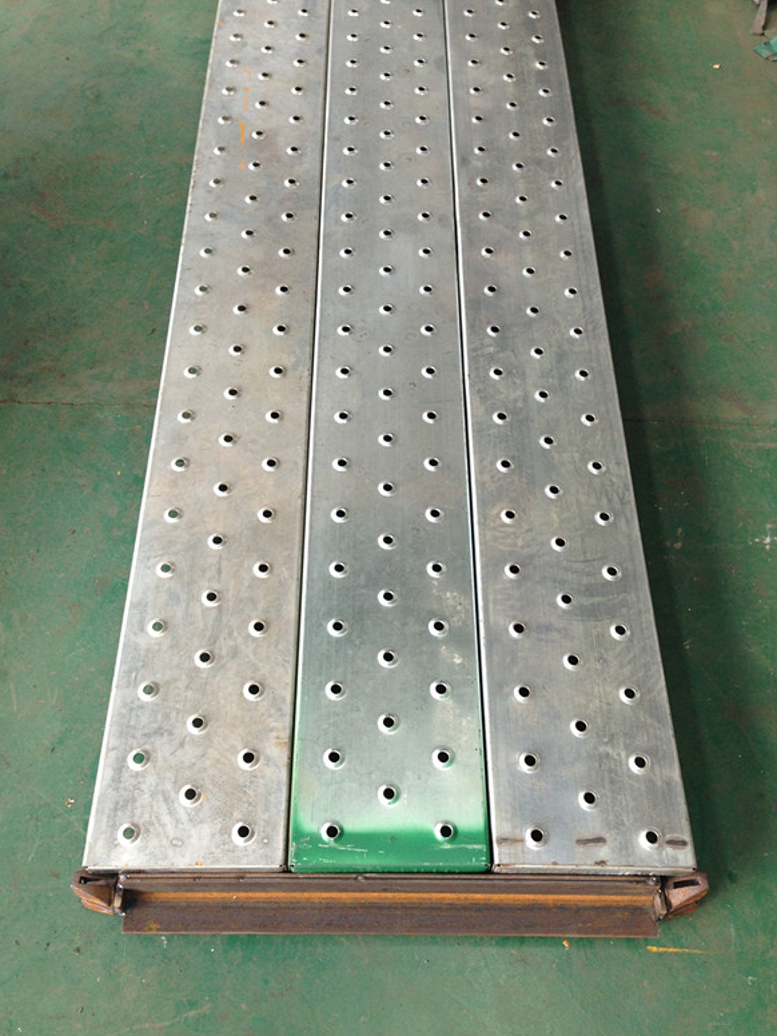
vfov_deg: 54.0
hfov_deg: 41.8
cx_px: 382
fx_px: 1018
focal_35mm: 34
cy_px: 531
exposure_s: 1/60
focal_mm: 4.12
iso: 64
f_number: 2.4
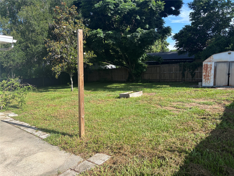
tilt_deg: -5.6
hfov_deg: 67.3
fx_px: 176
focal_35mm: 26
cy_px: 88
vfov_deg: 53.1
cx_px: 117
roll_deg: +0.6
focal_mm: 5.96
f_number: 1.6
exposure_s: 1/1381
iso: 50
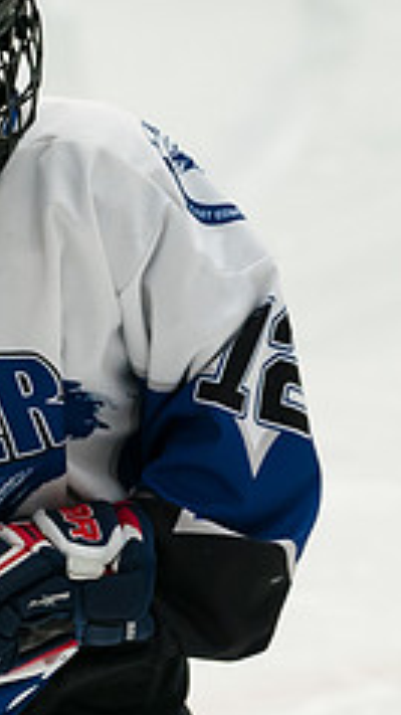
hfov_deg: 2.5
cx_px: -214
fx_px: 8995
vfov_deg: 4.5
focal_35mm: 475
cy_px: 213
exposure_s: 1/1600
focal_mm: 107
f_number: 3.5
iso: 1600
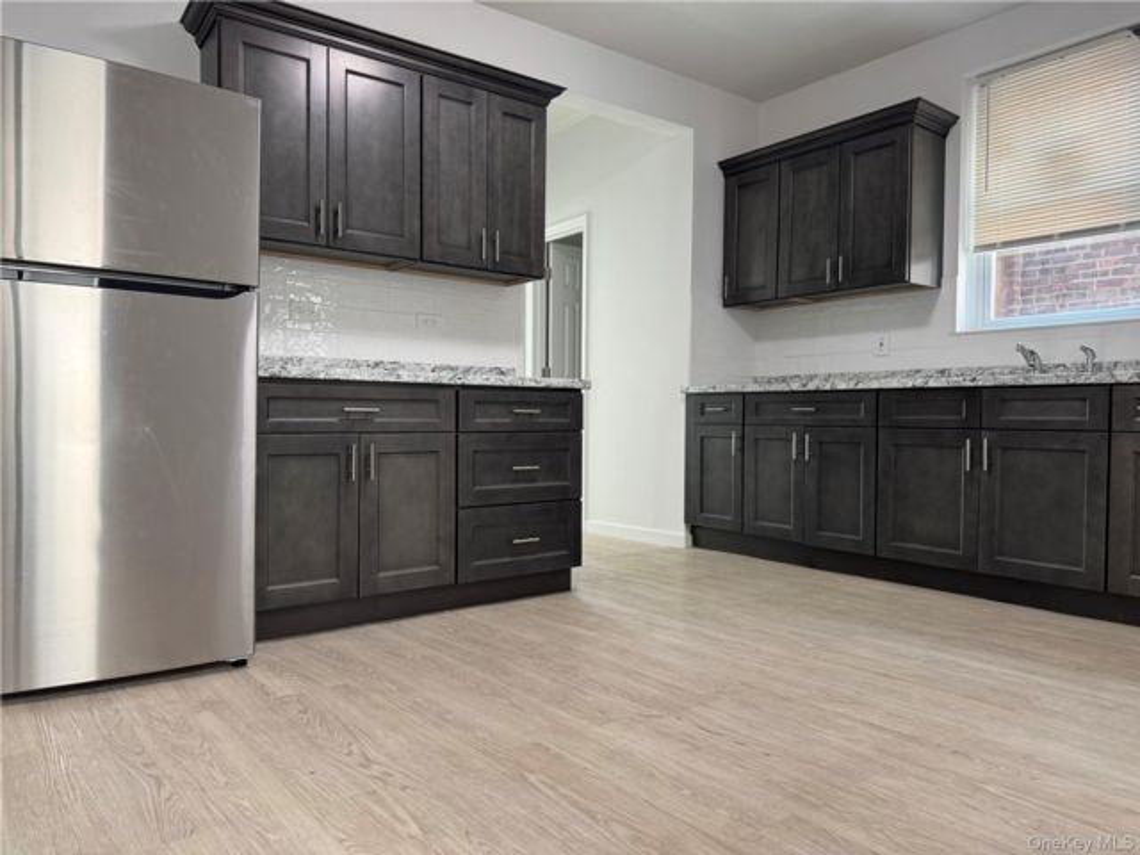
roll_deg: -0.7
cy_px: 428
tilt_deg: -1.8
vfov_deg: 56.8
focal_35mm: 24
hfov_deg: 71.6
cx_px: 570
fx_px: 790
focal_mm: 6.76
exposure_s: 1/120
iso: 200
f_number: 1.78
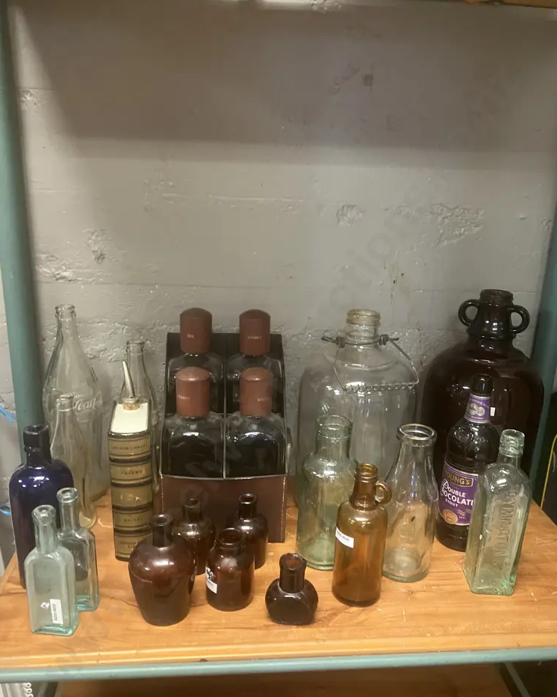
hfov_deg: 48.5
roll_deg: -2.0
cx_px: 283
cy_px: 378
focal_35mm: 30
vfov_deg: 58.7
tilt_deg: -16.3
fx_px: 618
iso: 400
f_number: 1.8
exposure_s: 1/25
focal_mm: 3.99
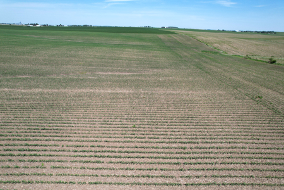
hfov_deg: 78.6
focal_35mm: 22
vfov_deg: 57.2
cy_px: 95
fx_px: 174
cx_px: 142
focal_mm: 8.38
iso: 100
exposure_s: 1/2000
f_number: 2.8
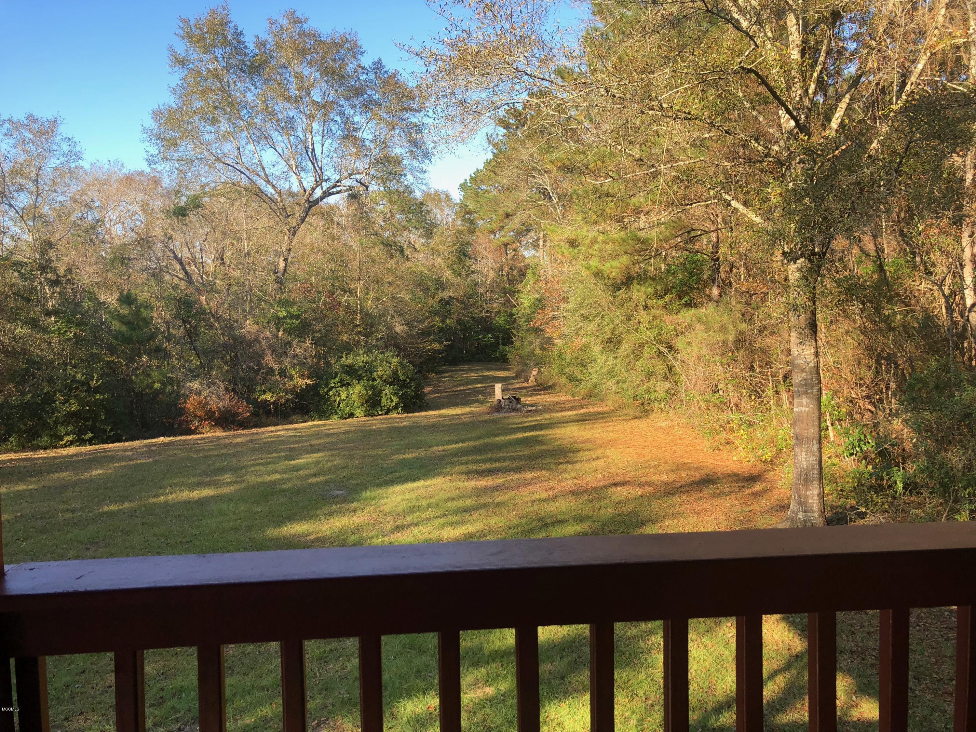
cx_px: 488
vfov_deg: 49.7
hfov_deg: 63.4
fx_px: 789
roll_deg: +1.1
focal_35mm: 28
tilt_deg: -3.9
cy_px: 366
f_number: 1.8
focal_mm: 3.99
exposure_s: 1/433
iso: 20
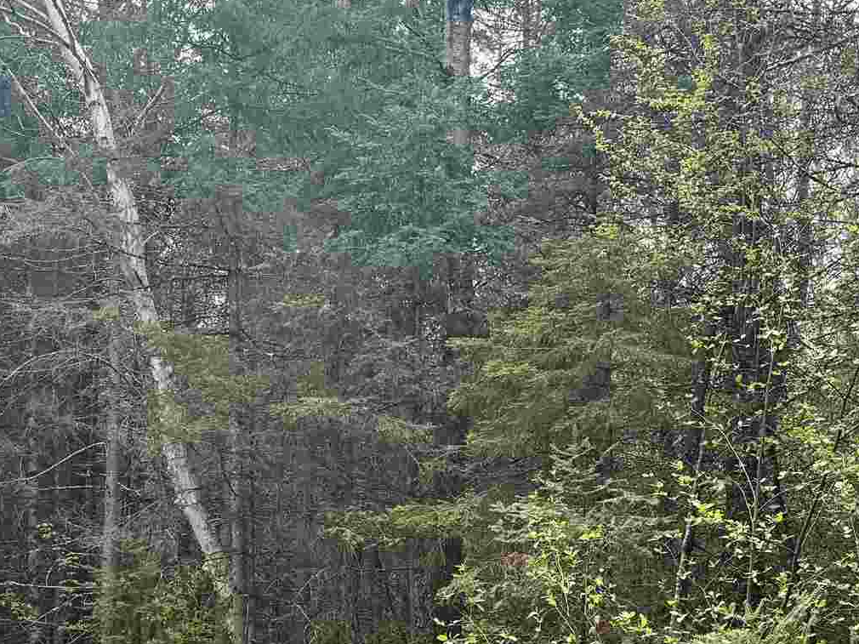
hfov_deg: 26.7
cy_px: 566
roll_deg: -0.6
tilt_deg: +1.2
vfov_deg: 19.8
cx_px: 447
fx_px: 1811
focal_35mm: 73
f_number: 1.78
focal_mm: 6.76
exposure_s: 1/1618
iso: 100
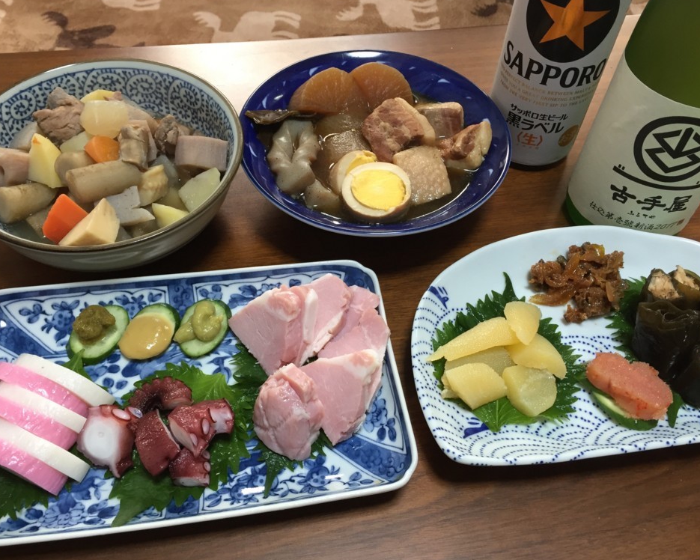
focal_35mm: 31
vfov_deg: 47.1
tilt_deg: -52.7
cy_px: 277
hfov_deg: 57.2
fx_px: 642
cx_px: 337
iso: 50
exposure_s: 1/20
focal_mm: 4.15
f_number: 2.2
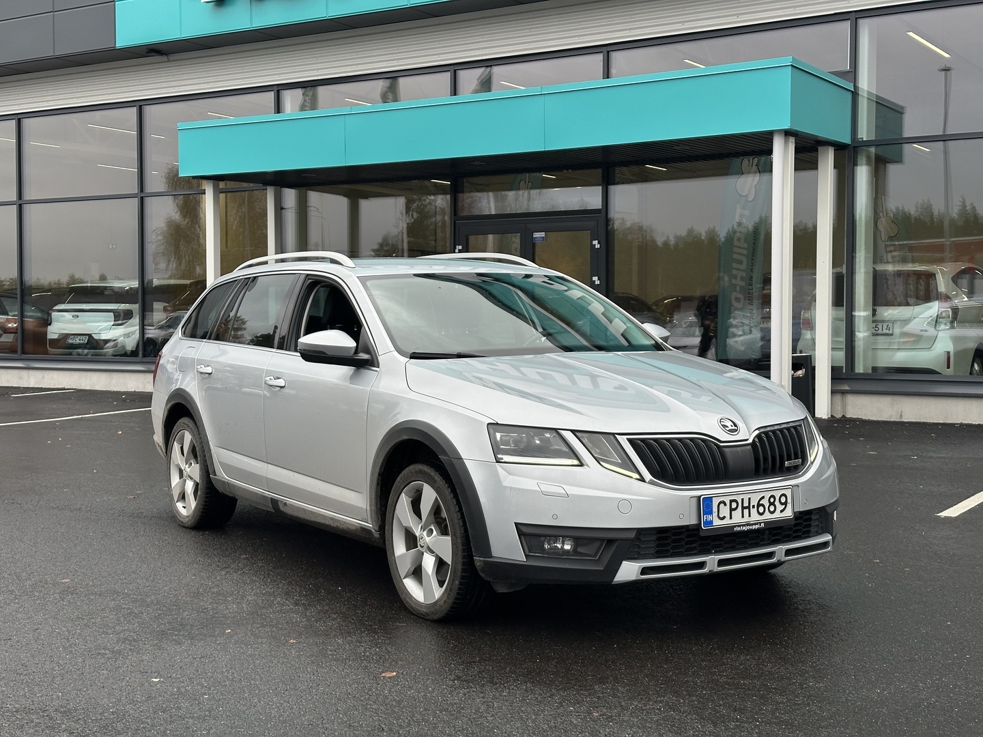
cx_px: 492
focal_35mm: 48
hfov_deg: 39.7
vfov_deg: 30.3
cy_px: 368
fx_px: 1363
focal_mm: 6.86
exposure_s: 1/927
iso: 64
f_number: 1.78
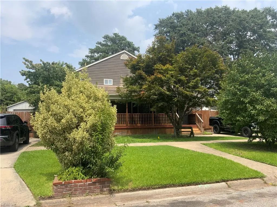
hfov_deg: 61.7
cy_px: 104
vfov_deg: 48.2
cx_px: 138
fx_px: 232
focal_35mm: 29
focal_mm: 3
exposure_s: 1/1534
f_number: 1.8
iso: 16
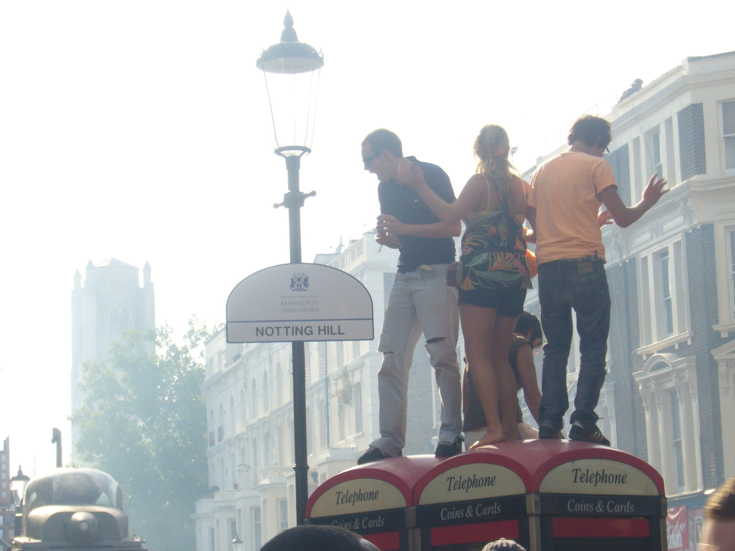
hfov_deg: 18.2
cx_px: 403
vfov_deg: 13.7
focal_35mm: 108
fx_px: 2293
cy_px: 305
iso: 80
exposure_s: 1/80
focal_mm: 16.1
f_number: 9.6
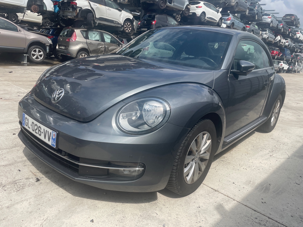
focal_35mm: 26
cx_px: 152
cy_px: 114
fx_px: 228
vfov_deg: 53.1
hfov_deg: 67.3
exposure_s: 1/3205
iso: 32
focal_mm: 4.2
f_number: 1.6
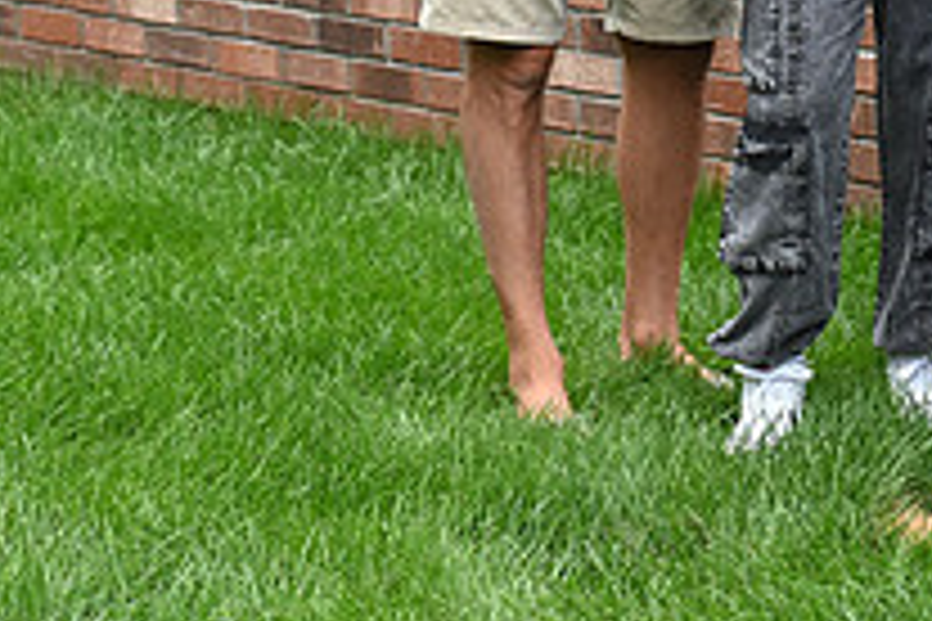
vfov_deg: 6.9
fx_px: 5074
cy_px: -189
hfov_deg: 10.4
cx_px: 973
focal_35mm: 196
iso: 1000
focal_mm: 70
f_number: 5
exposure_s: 1/125
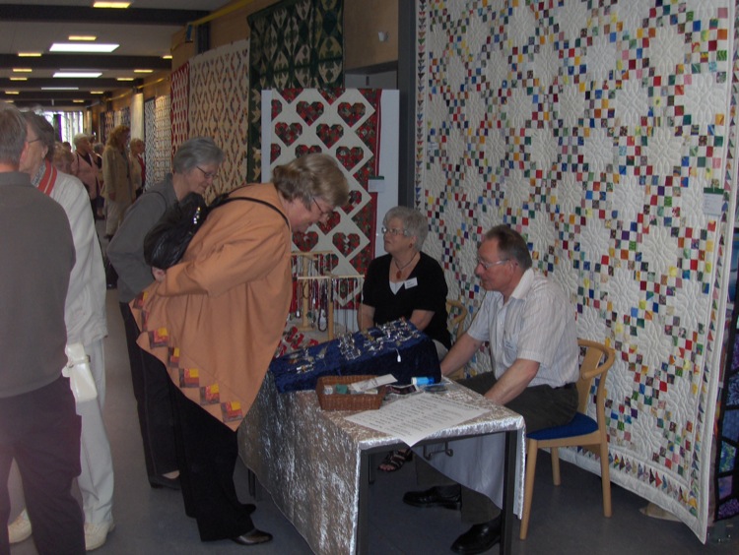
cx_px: 370
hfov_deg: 45.7
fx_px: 876
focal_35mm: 41
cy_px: 278
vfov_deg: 35.2
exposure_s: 1/60
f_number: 3.5
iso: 100
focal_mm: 6.5
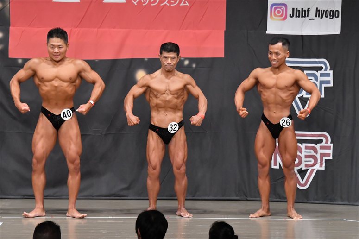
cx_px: 180
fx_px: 2163
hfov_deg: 9.5
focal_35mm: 217
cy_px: 120
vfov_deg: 6.3
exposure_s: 1/400
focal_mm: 145
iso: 6400
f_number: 5.6
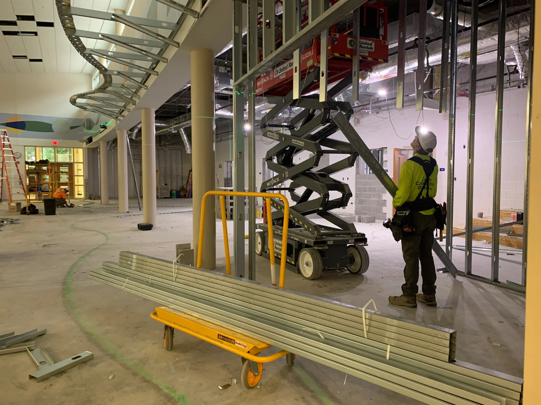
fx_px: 406
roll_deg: -0.4
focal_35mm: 26
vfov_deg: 53.1
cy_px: 202
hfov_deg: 67.3
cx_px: 270
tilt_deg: -3.1
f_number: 1.8
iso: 400
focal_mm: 4.25
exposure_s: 1/30
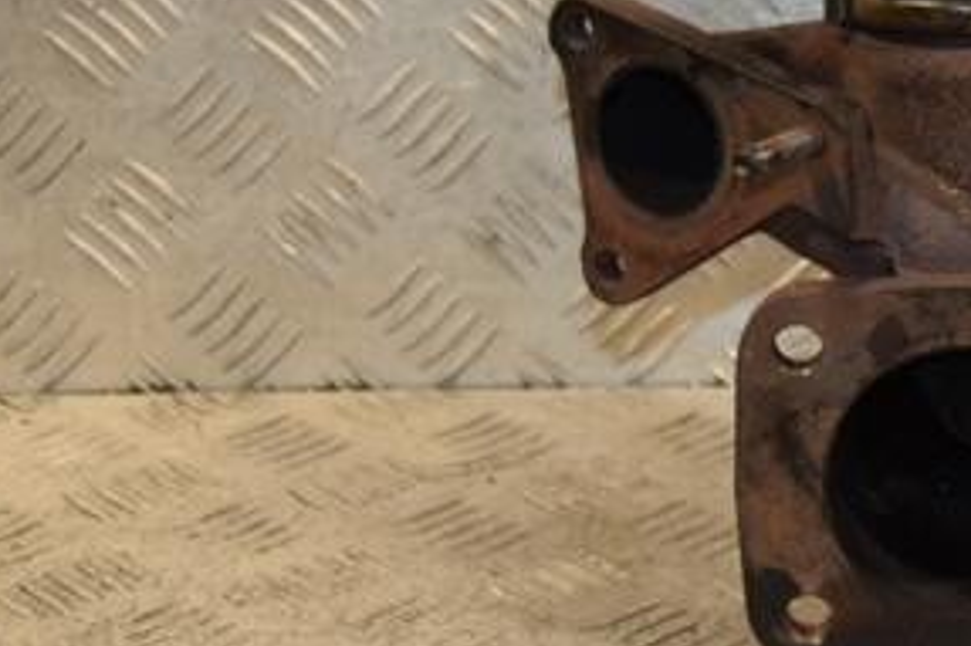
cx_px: 971
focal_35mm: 94
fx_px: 2534
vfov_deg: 14.4
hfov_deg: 21.0
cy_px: 108
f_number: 5
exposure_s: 1/160
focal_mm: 30
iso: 800
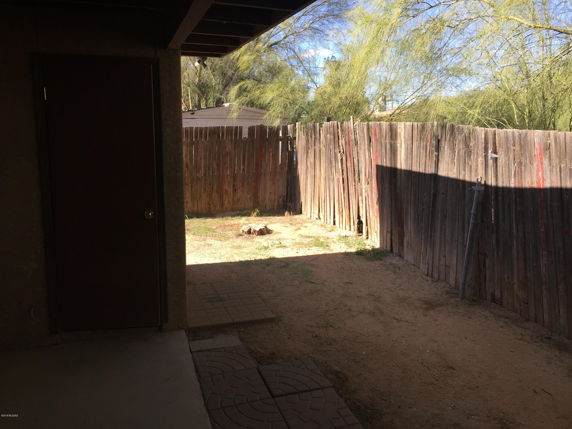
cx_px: 286
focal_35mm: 29
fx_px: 479
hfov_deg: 61.7
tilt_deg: -6.5
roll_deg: +1.6
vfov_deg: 48.2
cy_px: 214
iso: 32
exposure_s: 1/507
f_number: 2.2
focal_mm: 4.15
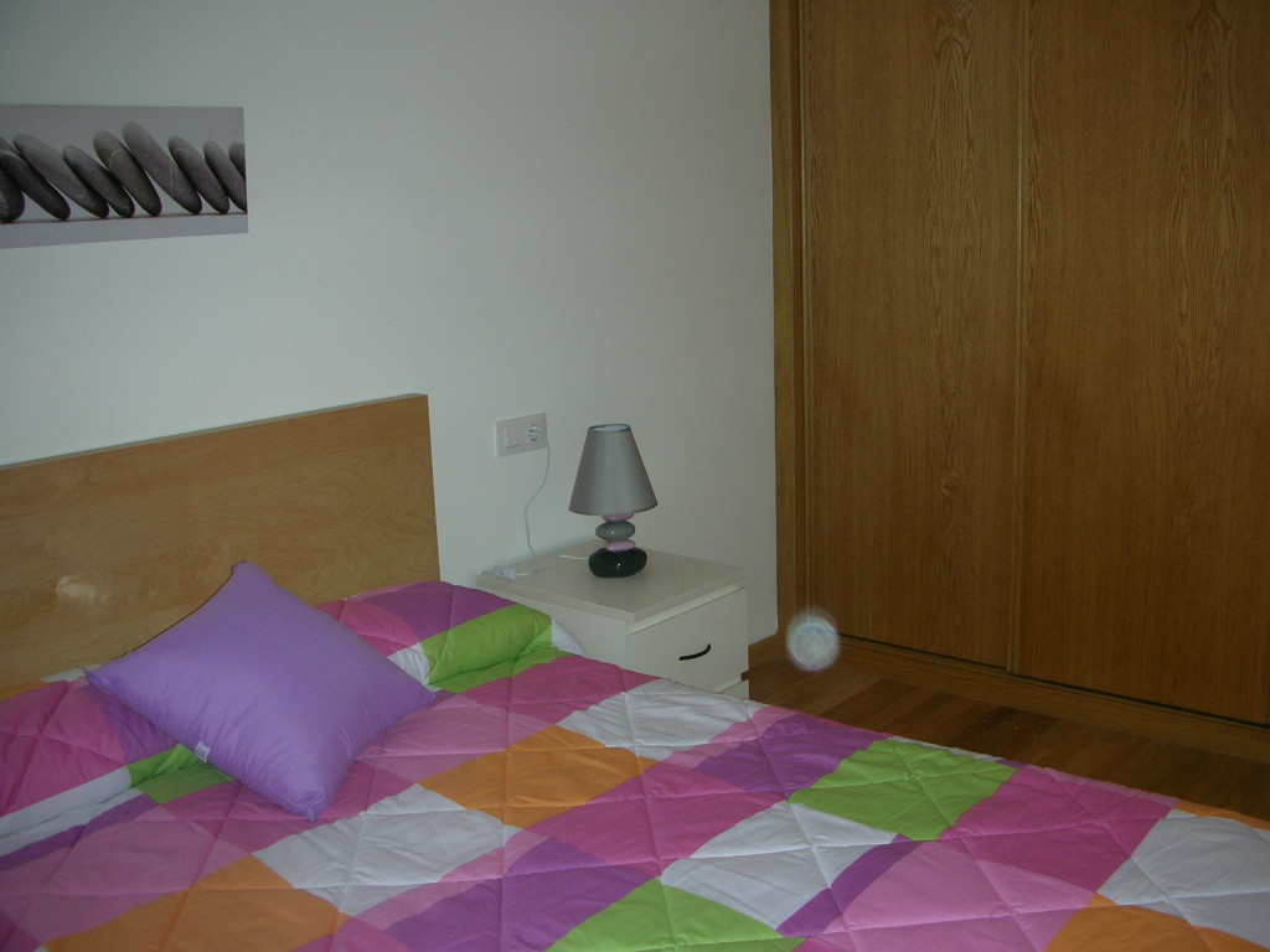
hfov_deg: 52.6
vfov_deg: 40.7
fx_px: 1284
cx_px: 635
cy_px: 476
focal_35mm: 35
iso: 72
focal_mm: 5.8
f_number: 3
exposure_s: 1/60.1
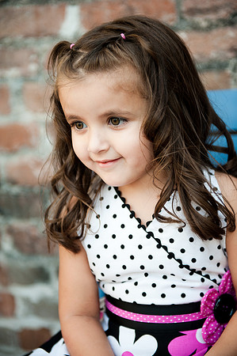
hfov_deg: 19.4
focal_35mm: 70
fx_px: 693
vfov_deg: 28.9
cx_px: 118
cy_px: 178
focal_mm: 70
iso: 200
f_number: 2.8
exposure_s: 1/200
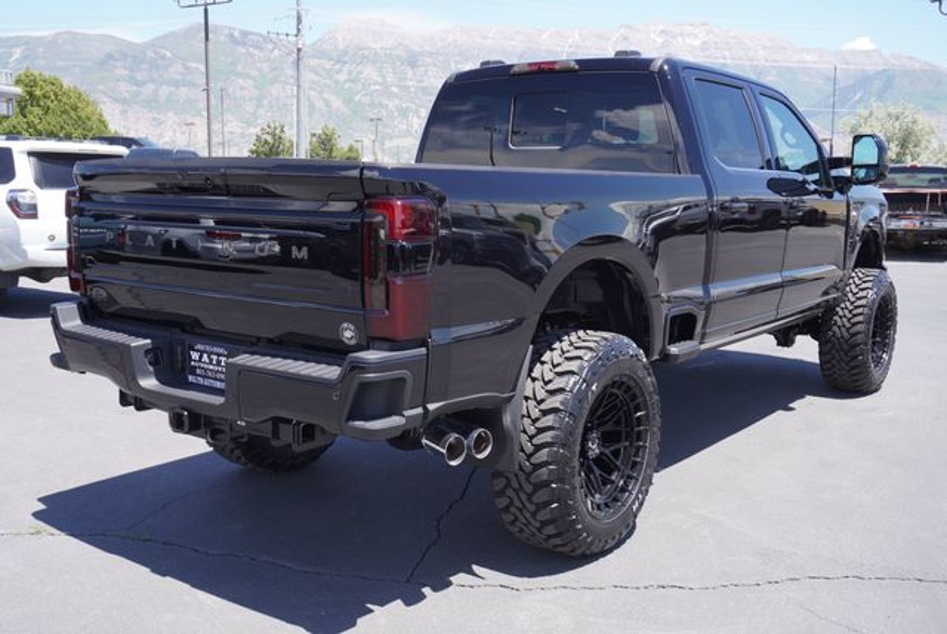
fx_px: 948
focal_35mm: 36
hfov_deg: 53.1
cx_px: 474
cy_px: 317
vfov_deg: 36.9
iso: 100
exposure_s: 1/160
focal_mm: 24
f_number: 6.3
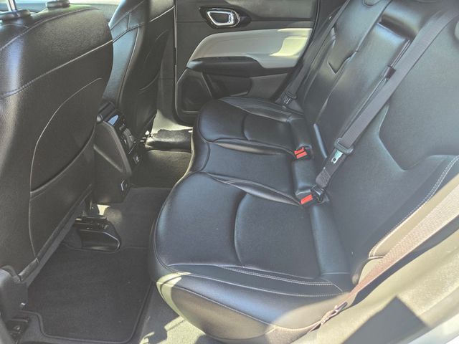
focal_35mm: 23
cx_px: 230
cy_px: 172
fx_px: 305
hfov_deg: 73.9
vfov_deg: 58.9
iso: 160
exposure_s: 1/120
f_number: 1.8
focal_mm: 5.4
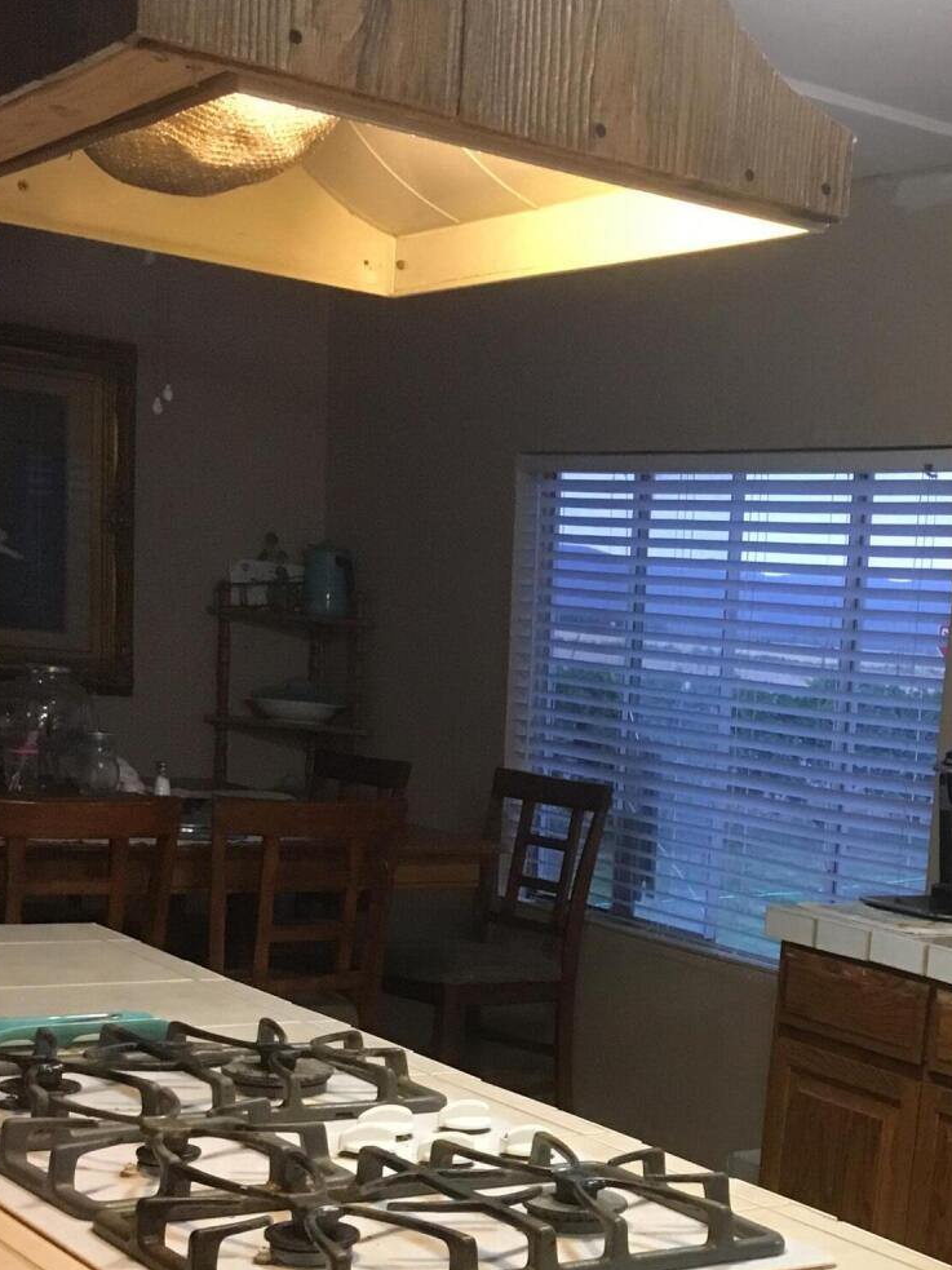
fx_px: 2164
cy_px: 1076
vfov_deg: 31.6
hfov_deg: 23.7
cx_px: 953
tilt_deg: -11.0
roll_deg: -5.4
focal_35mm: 59
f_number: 2.2
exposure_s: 1/30
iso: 160
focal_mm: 4.15
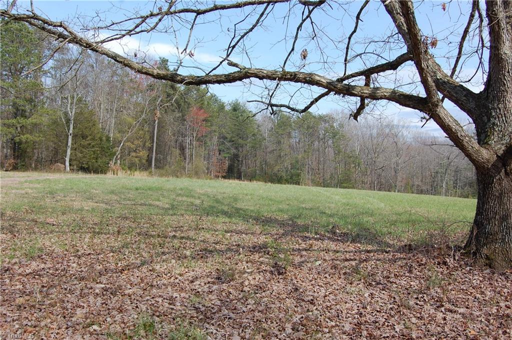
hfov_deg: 55.2
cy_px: 170
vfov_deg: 38.3
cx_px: 256
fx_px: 490
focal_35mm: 34
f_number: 8
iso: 200
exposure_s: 1/250
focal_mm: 23
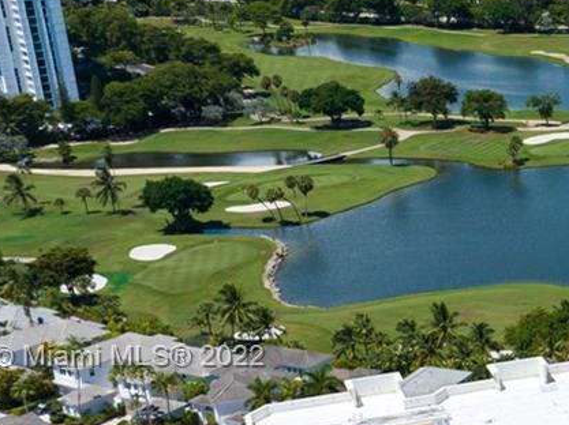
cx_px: 920
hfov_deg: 18.3
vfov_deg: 15.9
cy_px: 359
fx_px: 1511
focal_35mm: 92
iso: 100
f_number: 5.6
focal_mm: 12.29
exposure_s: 1/800
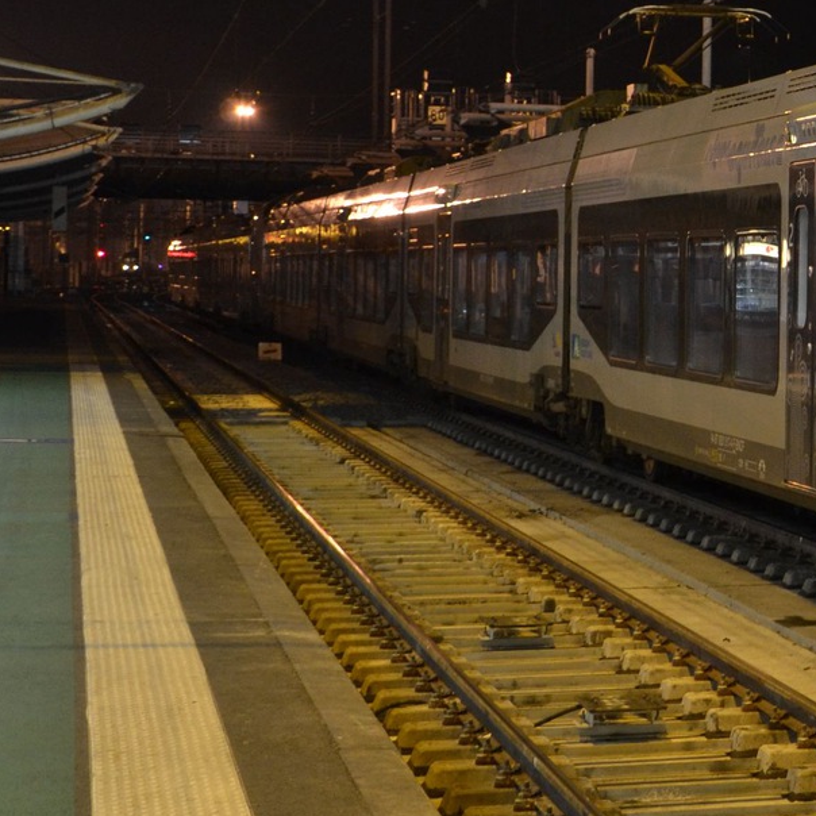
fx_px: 2703
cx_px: 1138
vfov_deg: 17.1
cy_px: 216
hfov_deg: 16.0
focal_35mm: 101
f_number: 4
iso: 640
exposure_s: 1/15
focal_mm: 25
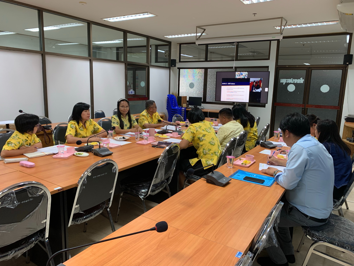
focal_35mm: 26
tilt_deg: -9.0
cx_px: 177
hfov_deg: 67.3
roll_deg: -1.9
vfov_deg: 53.1
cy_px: 133
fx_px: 266
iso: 125
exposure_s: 1/50
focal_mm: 4.25
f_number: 1.8
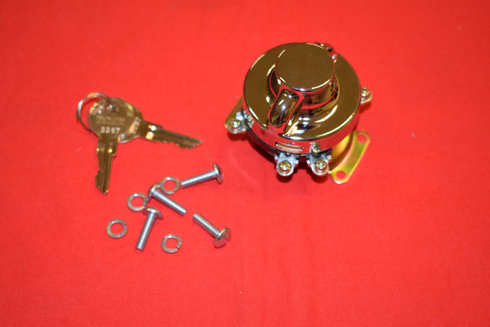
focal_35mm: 63
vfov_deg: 21.6
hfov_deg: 31.9
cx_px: 245
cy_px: 164
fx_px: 858
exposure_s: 1/100
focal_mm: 42
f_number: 5
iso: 800
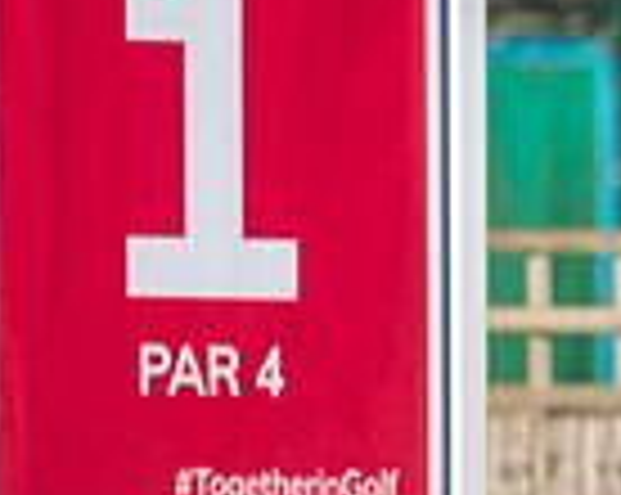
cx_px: 1287
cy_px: 475
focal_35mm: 1185
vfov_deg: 1.3
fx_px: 21749
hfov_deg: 1.6
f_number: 4
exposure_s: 1/1250
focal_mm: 300
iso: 160
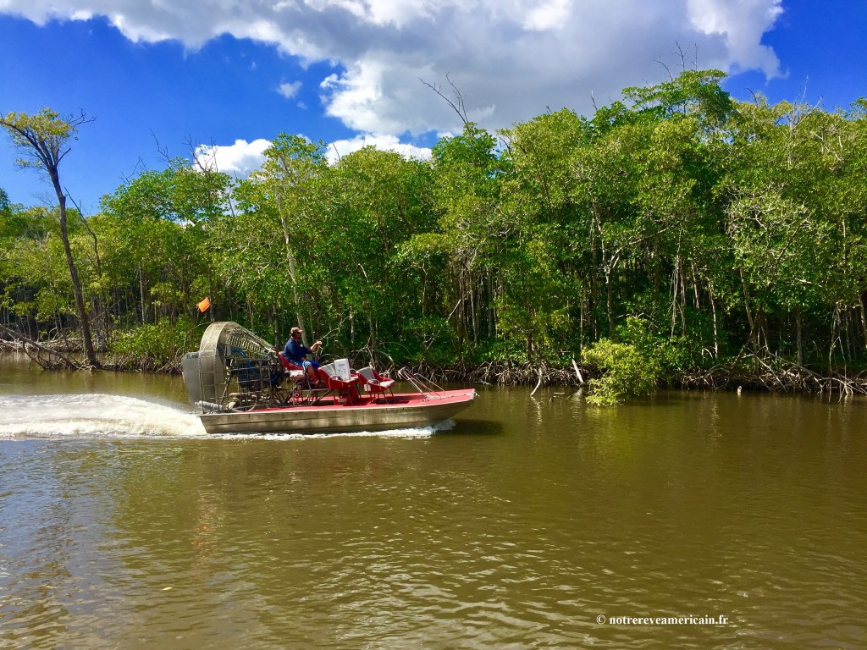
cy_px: 325
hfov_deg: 61.7
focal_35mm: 29
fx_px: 726
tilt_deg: -1.7
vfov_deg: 48.2
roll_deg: -0.7
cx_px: 434
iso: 32
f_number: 2.2
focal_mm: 4.15
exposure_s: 1/1799
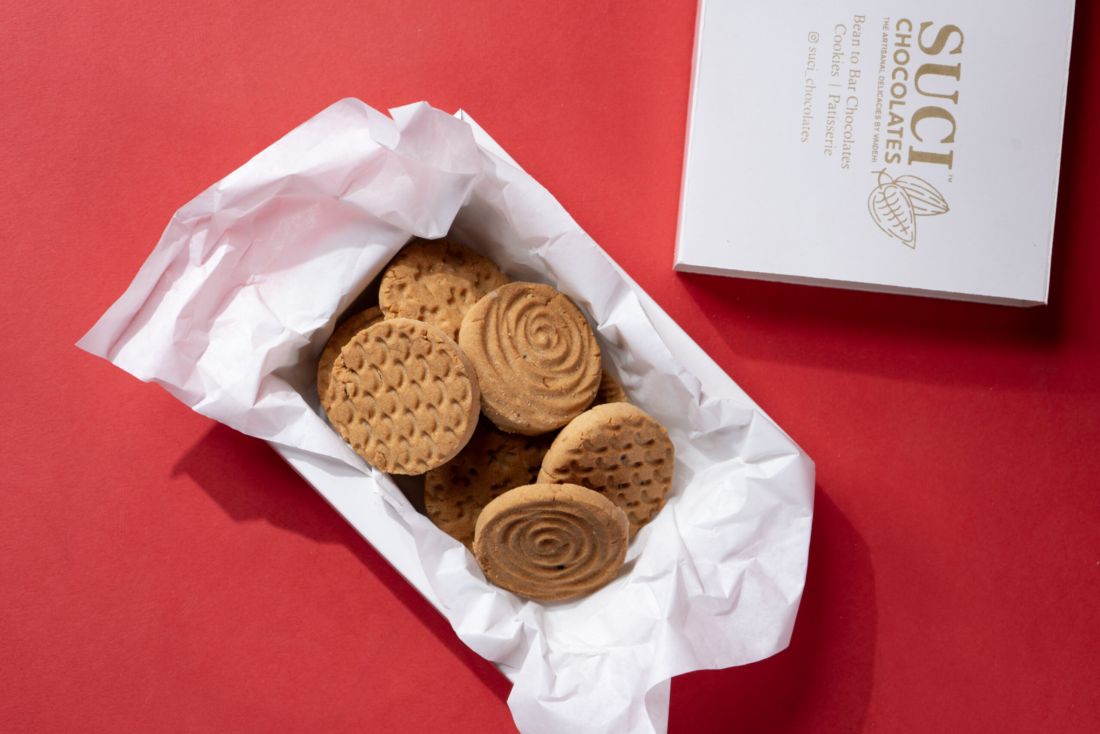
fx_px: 2139
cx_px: 550
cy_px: 367
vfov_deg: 19.5
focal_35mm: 70
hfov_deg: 28.8
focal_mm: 70
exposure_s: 1/125
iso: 250
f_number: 6.3
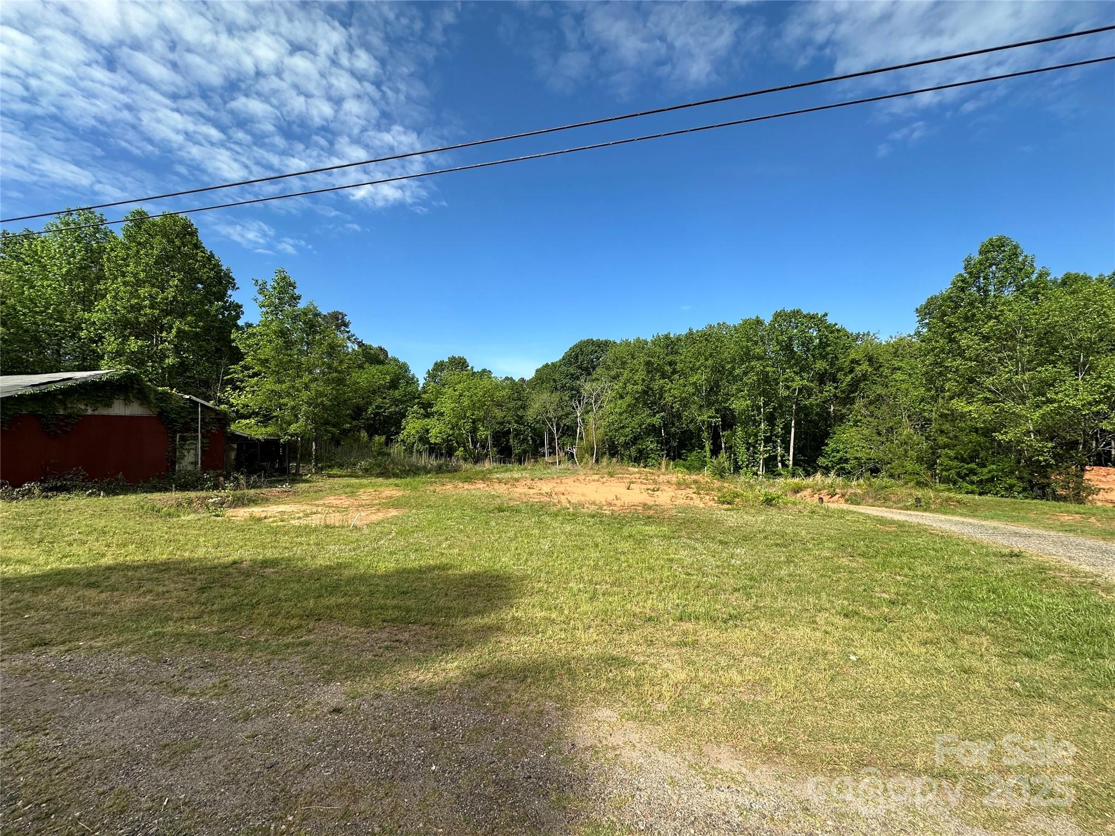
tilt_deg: +0.8
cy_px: 418
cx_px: 558
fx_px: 451
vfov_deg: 85.7
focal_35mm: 14
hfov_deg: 102.1
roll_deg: +0.0
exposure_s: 1/1553
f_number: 2.2
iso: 50
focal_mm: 2.22
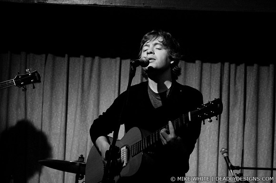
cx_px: 138
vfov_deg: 13.0
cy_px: 92
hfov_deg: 19.5
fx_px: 804
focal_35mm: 105
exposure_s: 1/60
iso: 1000
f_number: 2.8
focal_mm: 70
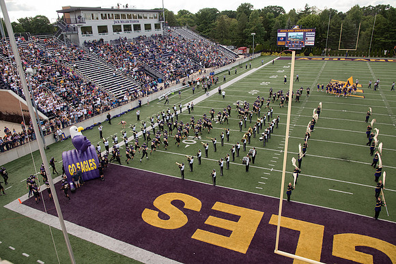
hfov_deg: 73.7
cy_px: 132
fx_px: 264
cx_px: 198
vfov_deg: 53.2
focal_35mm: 24
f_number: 6.3
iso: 640
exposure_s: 1/640
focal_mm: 24
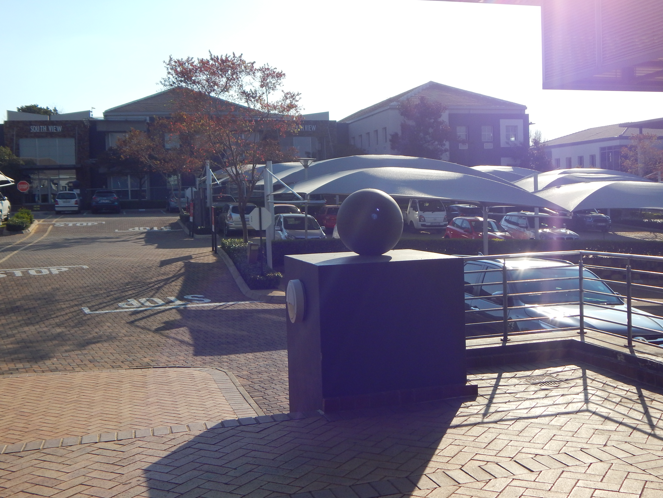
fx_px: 785
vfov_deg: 35.1
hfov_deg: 45.7
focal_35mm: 41
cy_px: 234
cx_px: 353
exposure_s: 1/400
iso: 125
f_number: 6.9
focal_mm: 6.8
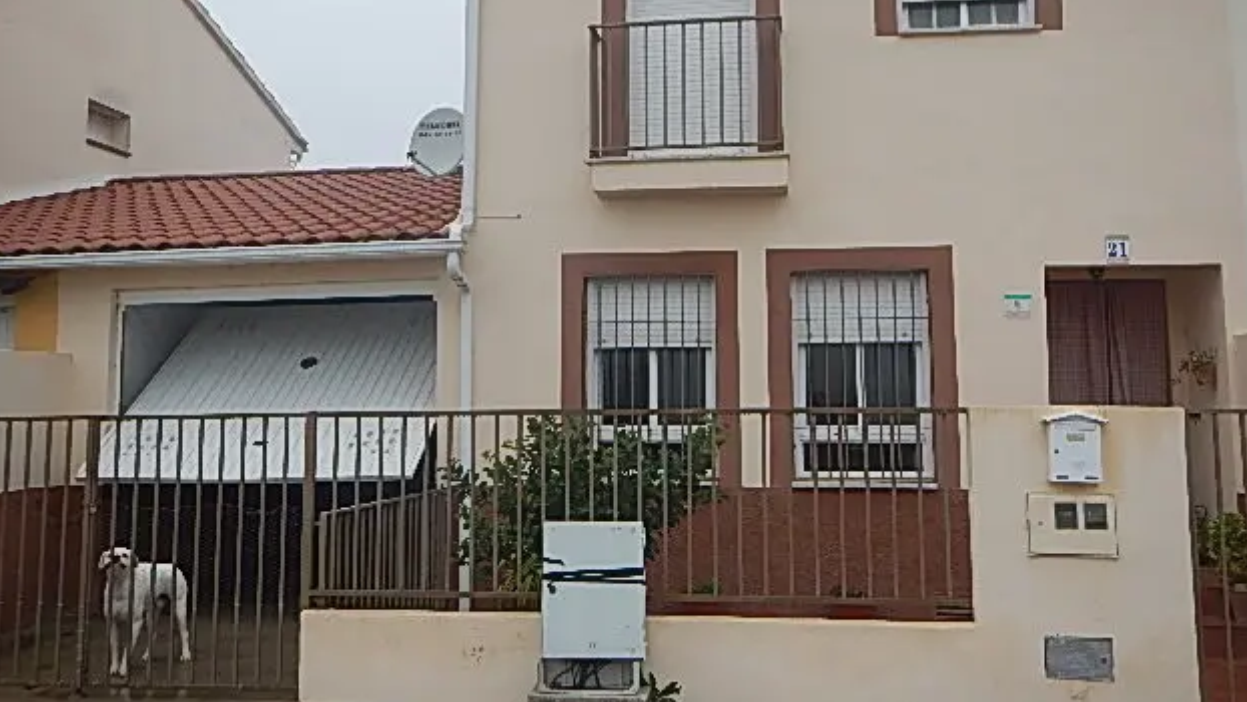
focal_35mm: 37
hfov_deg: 54.0
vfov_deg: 31.8
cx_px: 630
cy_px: 255
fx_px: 1224
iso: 125
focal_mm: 5.9
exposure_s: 1/200
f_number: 3.9
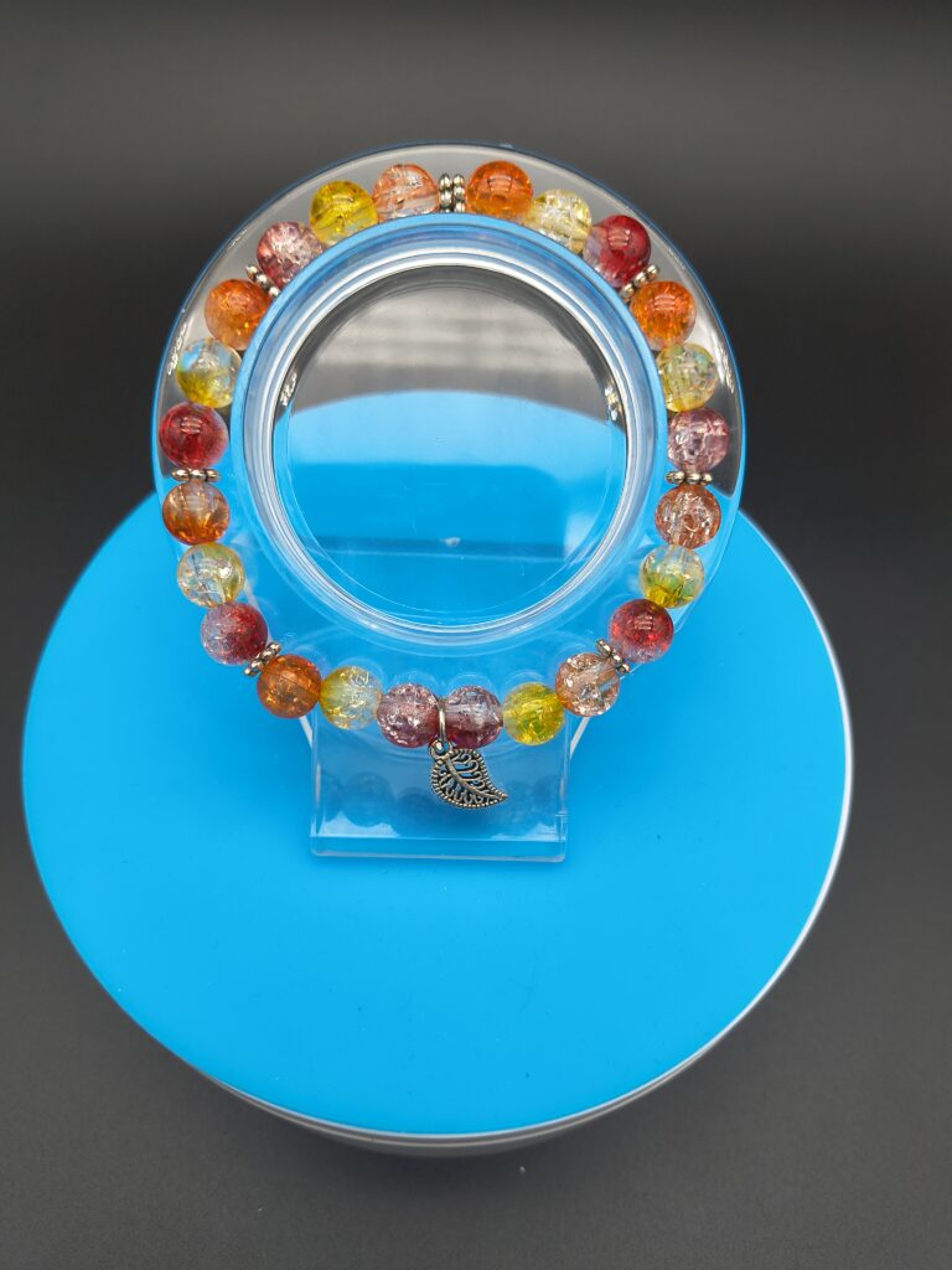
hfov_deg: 54.9
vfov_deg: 69.4
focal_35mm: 25
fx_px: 917
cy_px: 635
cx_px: 476
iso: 802
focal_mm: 4.68
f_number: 1.7
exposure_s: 1/120
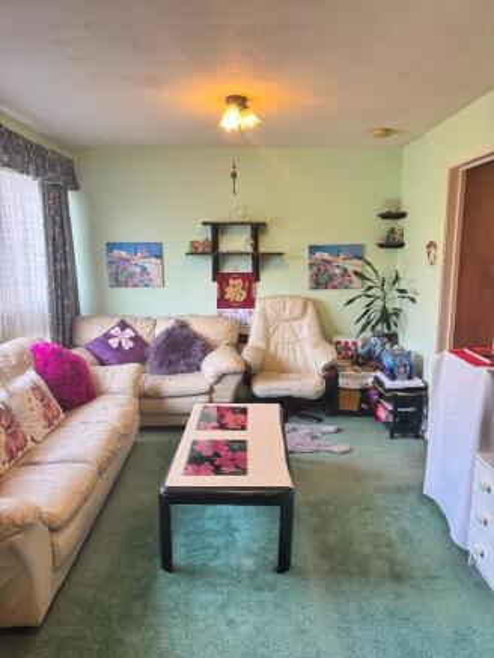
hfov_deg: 56.8
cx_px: 247
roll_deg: +0.2
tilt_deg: -8.7
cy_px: 329
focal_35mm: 24
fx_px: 456
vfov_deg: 71.6
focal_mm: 6.76
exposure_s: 1/100
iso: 200
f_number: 1.78
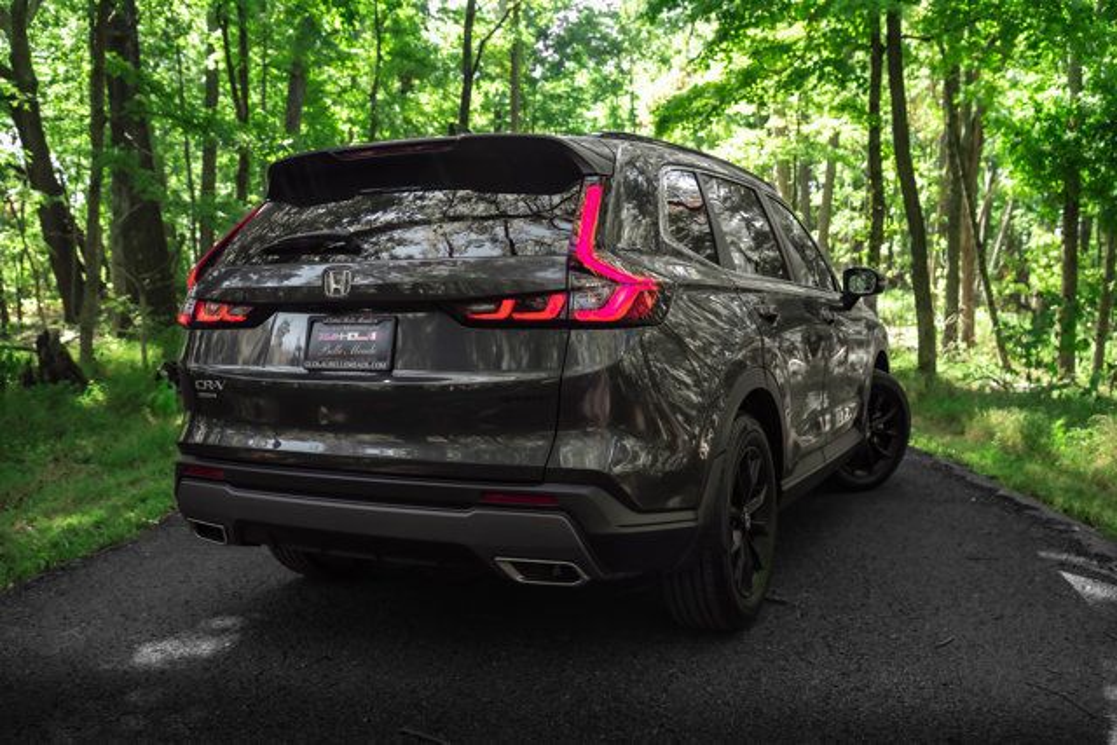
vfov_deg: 39.2
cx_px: 558
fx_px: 1047
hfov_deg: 56.2
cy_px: 372
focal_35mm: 34
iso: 1250
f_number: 4
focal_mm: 32
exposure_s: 1/640
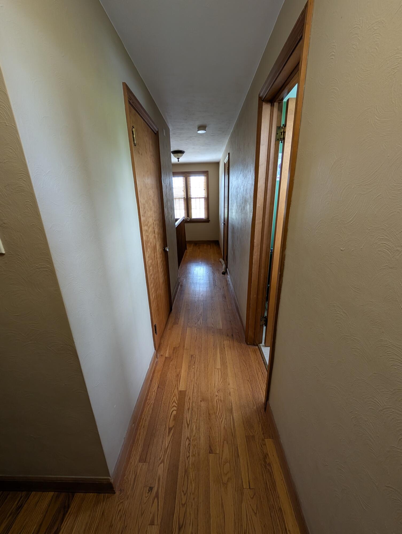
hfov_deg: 94.6
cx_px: 201
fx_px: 185
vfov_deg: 110.5
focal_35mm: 12
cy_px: 267
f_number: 1.7
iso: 142
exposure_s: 1/60
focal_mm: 2.02
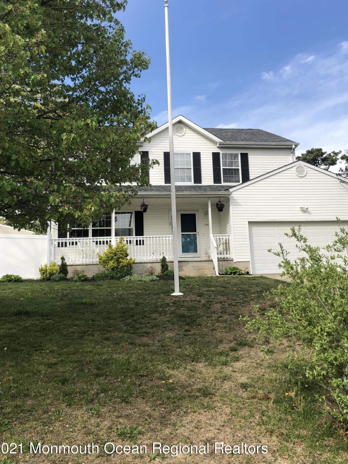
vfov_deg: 56.7
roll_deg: +2.2
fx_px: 429
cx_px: 179
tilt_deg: +8.6
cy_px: 207
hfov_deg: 44.2
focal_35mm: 32
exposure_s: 1/1200
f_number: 1.8
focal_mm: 3.99
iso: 20
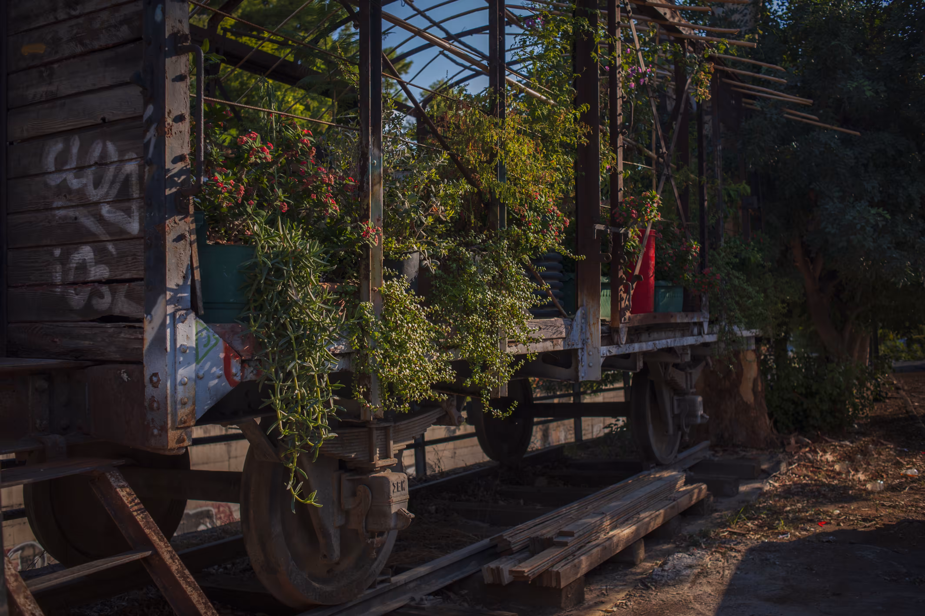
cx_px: 462
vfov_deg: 37.8
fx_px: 899
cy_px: 308
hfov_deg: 54.5
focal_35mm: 35
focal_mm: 35
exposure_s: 1/640
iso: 200
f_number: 5
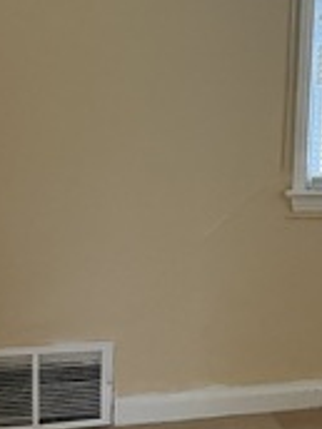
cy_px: 266
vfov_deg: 21.0
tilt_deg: -14.0
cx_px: 509
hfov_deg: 14.6
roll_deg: -4.9
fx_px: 1153
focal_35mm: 93
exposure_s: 1/60
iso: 800
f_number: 1.78
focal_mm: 6.76
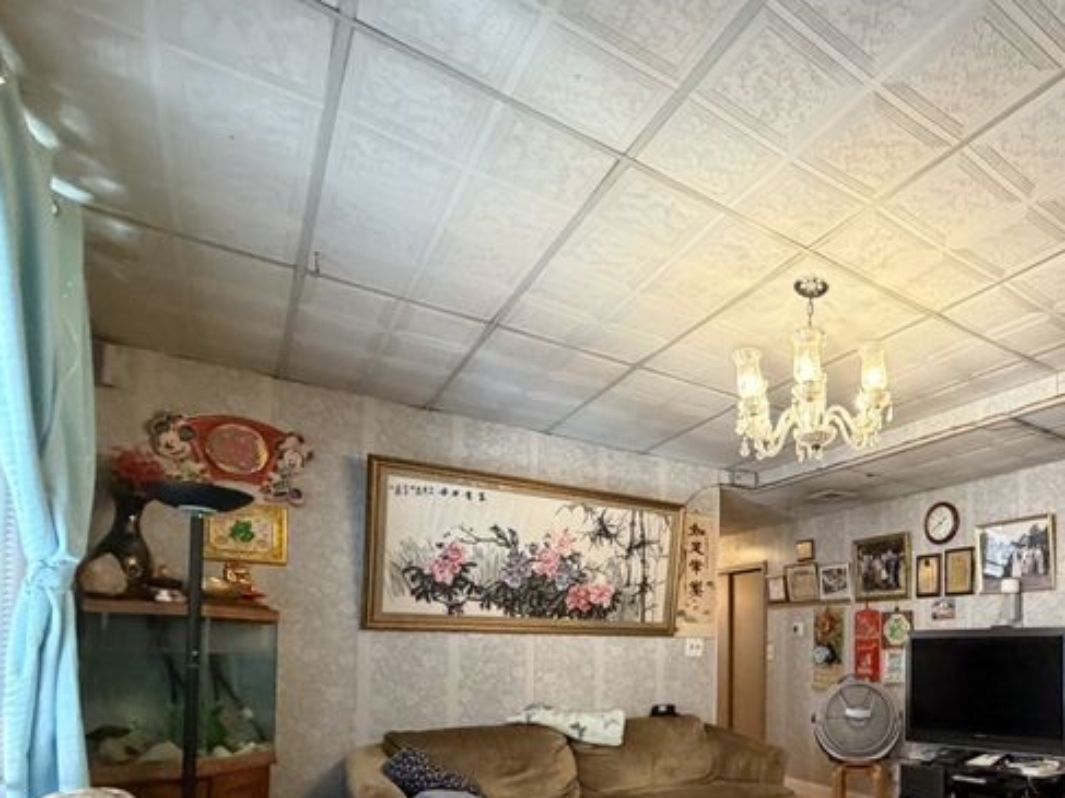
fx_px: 707
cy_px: 638
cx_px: 829
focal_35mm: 23
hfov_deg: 68.0
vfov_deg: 54.8
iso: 500
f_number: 2.2
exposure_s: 1/60
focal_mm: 2.22
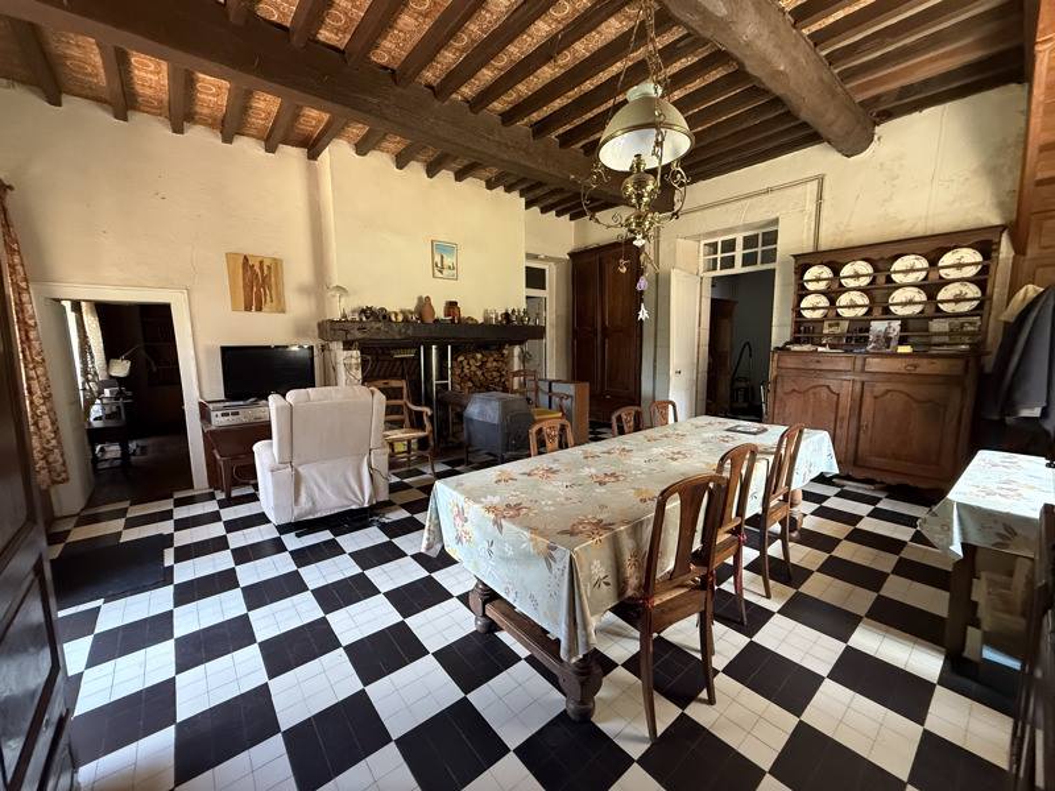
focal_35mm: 14
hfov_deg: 102.1
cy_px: 396
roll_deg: +0.7
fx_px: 427
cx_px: 528
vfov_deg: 85.7
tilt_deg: -6.2
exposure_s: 1/60
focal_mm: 2.22
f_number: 2.2
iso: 640
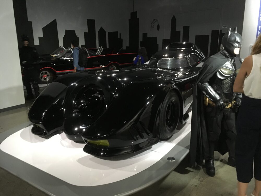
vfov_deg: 48.2
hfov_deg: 61.7
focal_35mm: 29
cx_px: 130
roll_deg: +0.1
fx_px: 219
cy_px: 98
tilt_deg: -14.6
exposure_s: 1/15
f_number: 2.2
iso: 320
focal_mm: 4.15
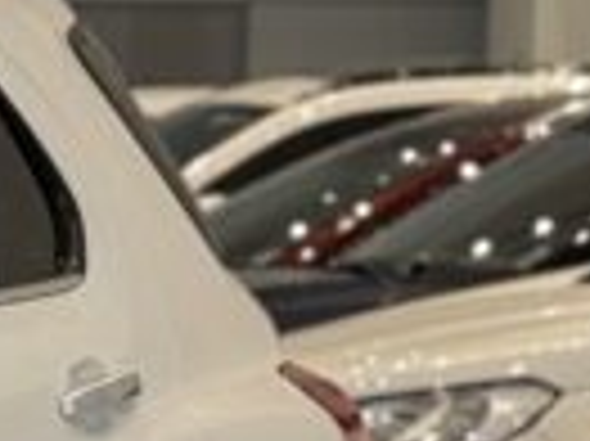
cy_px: 680
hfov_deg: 5.0
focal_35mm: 375
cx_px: -1284
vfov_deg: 3.9
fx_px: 6386
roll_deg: -0.6
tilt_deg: -4.2
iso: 80
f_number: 1.78
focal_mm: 6.76
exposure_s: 1/60
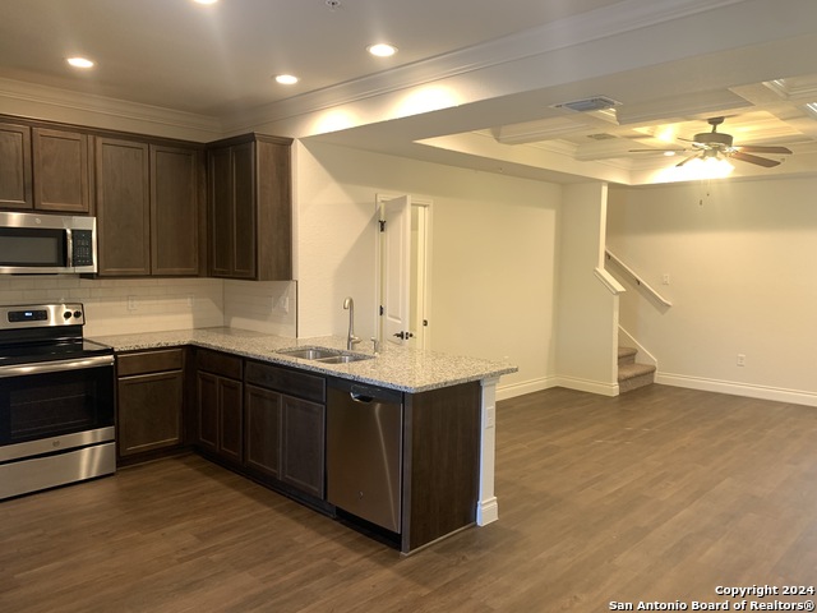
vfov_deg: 53.1
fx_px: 614
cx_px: 408
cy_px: 306
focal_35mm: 26
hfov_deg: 67.3
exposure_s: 1/60
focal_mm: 4.25
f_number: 1.8
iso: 125
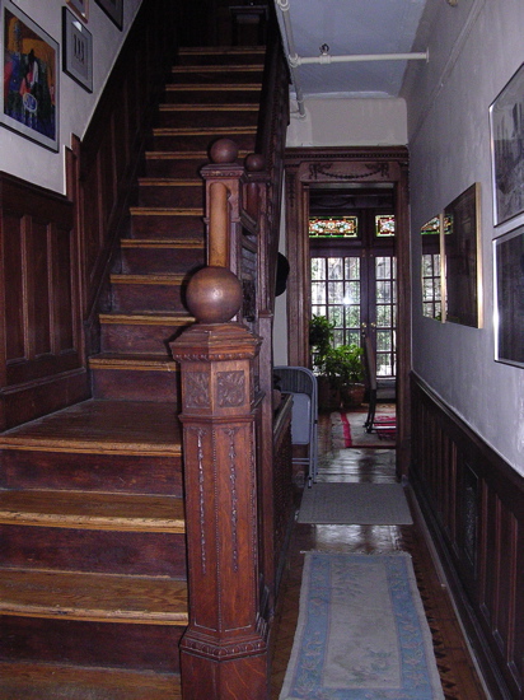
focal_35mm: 38
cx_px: 262
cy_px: 350
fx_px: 768
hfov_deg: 37.7
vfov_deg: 49.0
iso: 400
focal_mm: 5.8
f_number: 2.8
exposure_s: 1/60.1
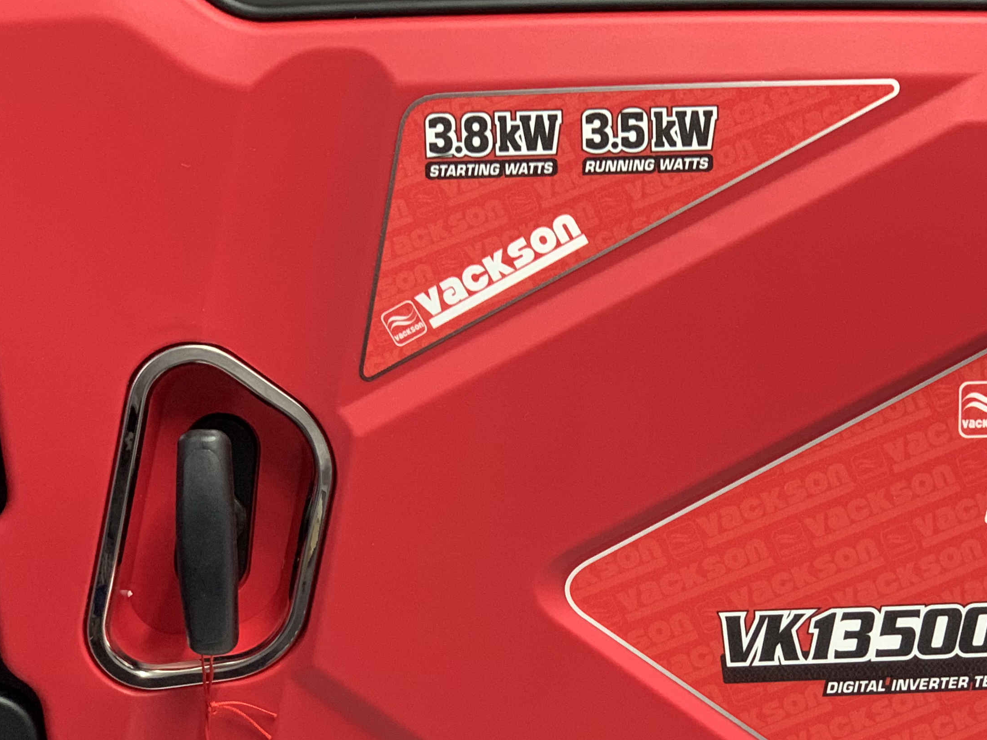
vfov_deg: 15.3
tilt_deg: -16.6
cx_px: 678
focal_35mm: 96
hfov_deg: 20.4
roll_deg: -1.0
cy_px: 562
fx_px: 2737
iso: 160
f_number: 2.4
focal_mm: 6
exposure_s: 1/60
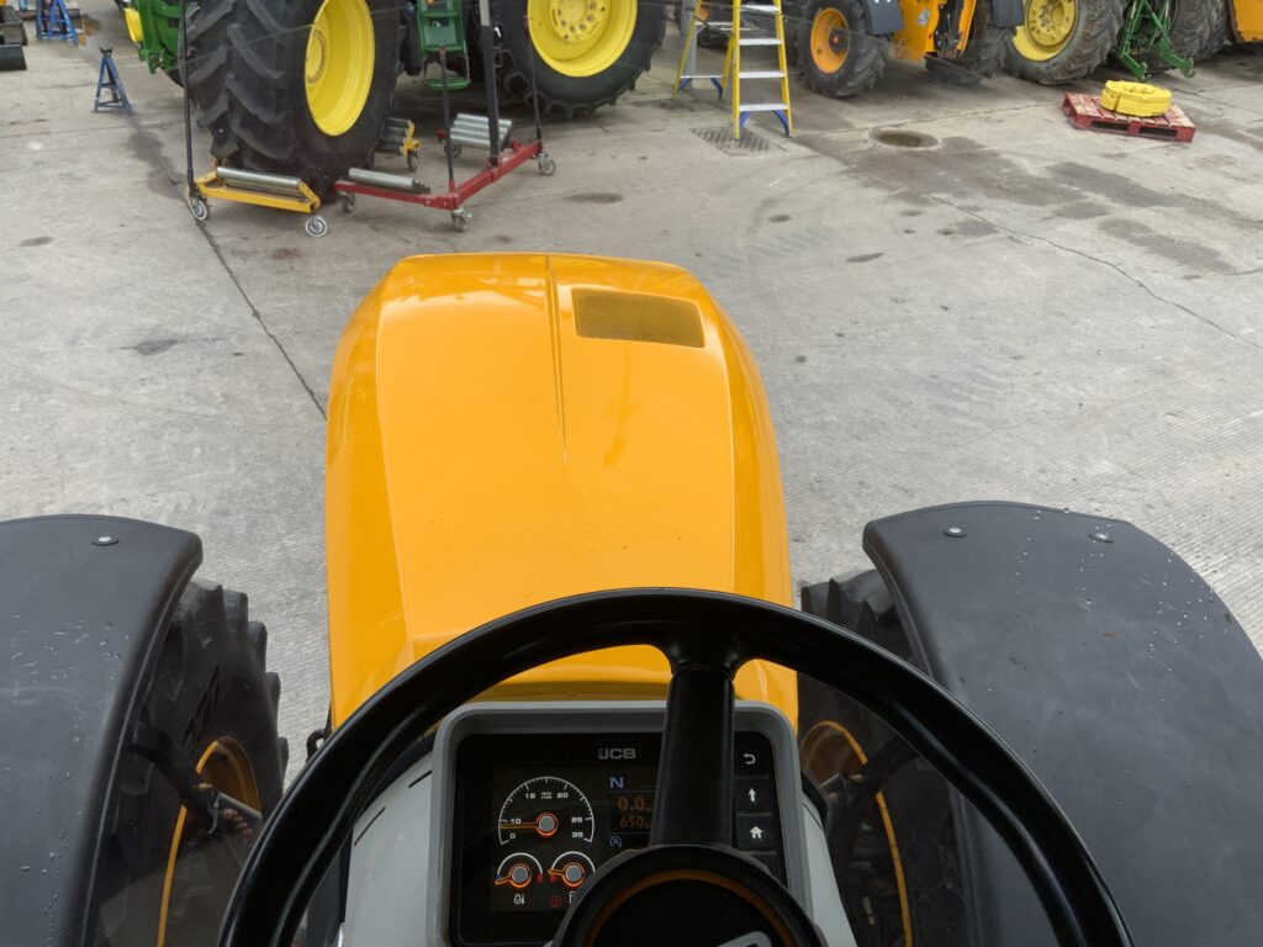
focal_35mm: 29
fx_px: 1058
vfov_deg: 48.2
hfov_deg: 61.7
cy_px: 474
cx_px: 632
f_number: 1.8
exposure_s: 1/574
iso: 16
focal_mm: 3
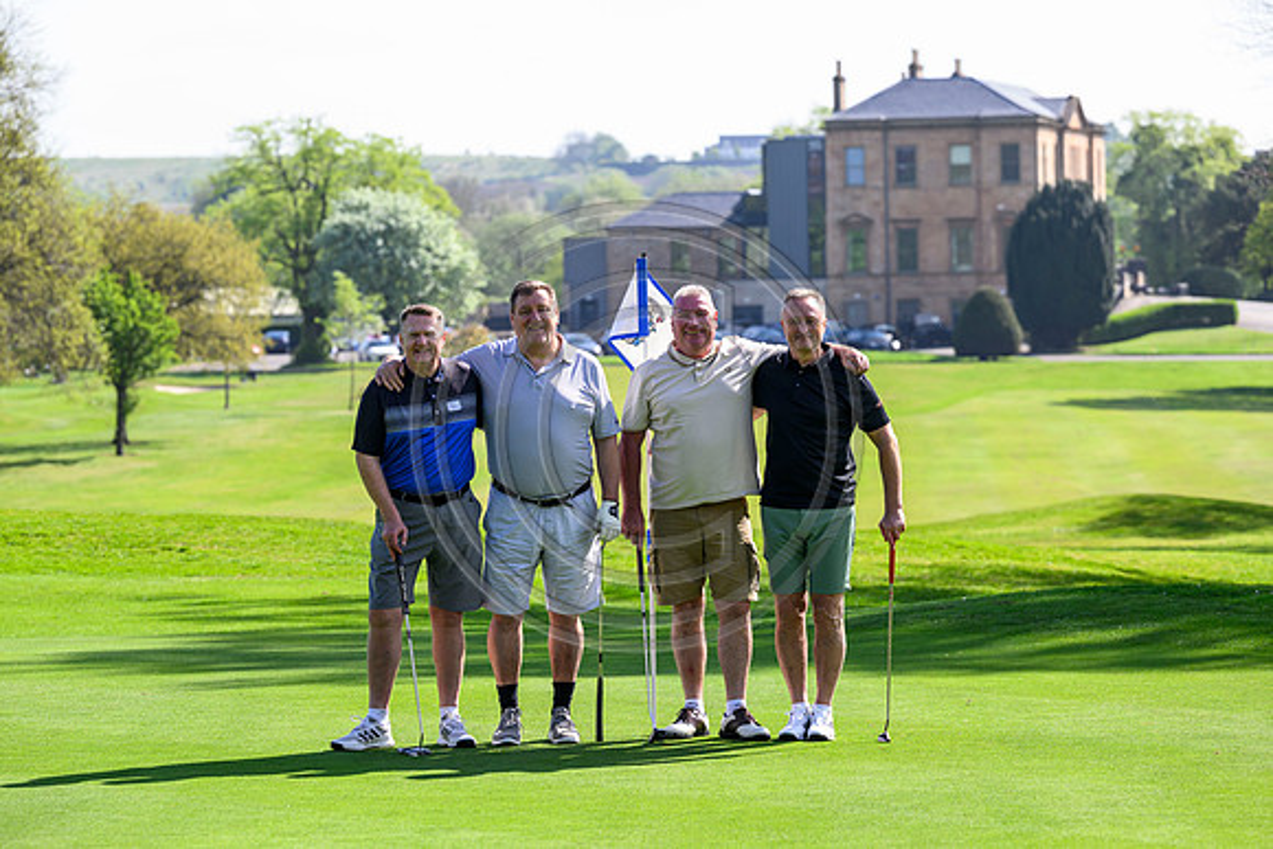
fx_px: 4775
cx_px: 636
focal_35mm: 135
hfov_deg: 15.2
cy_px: 424
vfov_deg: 10.2
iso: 500
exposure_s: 1/1000
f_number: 5
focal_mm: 135
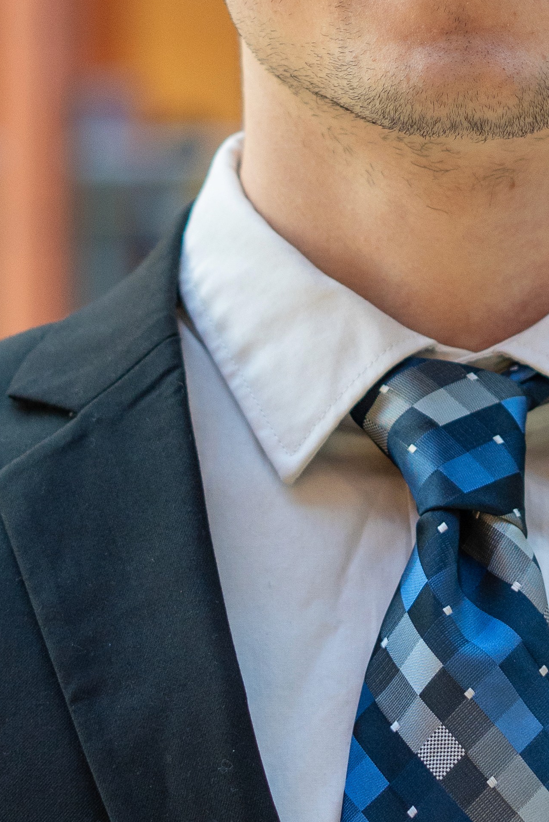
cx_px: 460
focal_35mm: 182
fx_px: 4161
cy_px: -86
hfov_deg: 7.5
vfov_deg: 11.1
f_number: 2.5
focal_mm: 50
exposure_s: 1/160
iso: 800
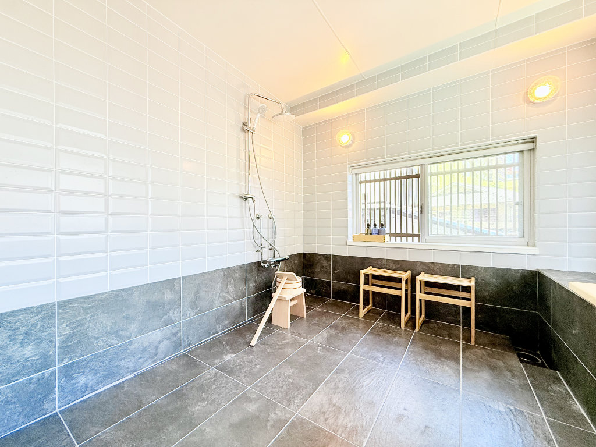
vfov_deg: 85.7
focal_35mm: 14
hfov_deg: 102.1
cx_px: 298
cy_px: 224
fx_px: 241
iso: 125
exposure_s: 1/99
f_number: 2.2
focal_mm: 2.2
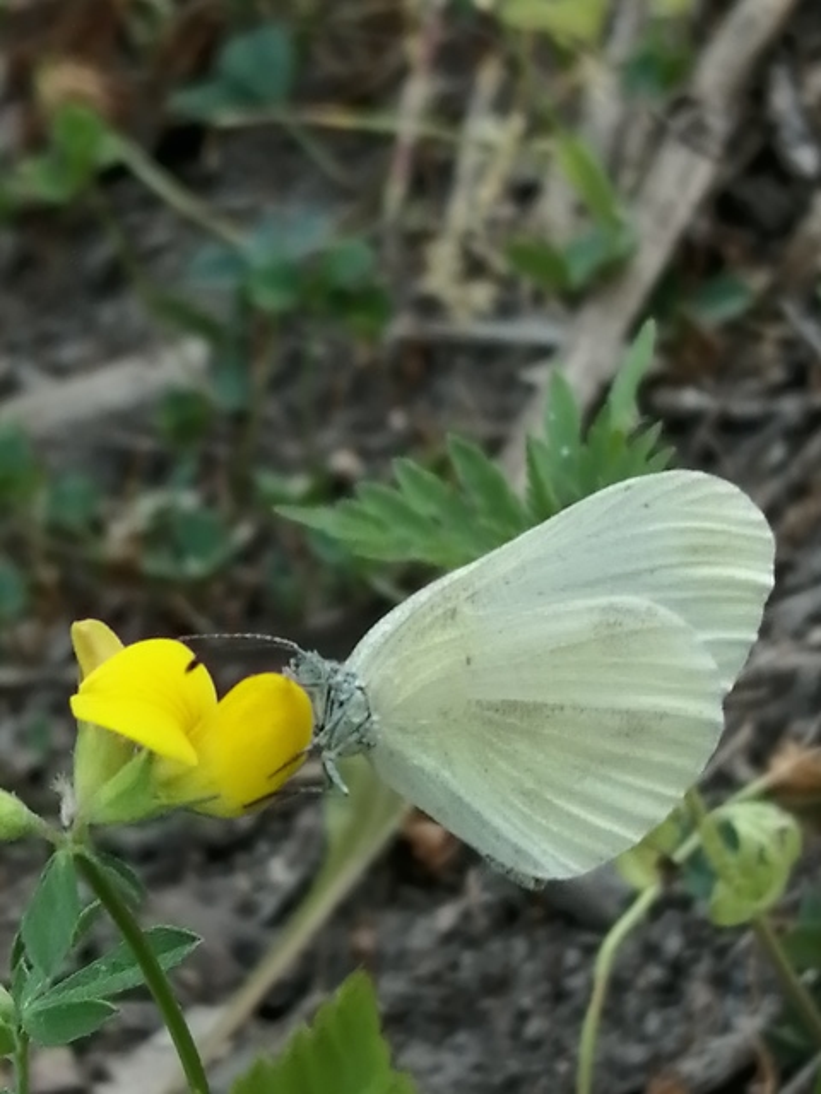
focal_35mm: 104
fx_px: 3289
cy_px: 547
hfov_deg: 14.2
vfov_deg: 18.9
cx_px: 410
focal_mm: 3.46
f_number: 1.8
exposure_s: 1/100
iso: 50
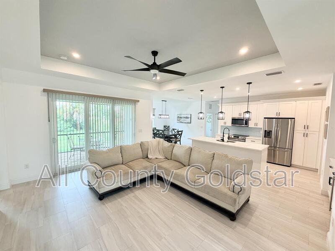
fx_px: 135
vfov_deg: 85.7
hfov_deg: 102.1
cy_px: 126
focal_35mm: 14
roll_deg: -0.8
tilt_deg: -3.0
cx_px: 168
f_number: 2.2
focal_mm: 2.22
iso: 160
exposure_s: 1/120
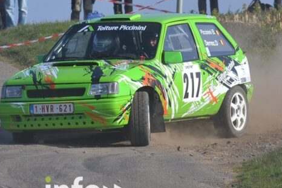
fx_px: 7483
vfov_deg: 1.4
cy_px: 49
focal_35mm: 955
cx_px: 87
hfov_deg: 2.2
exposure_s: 1/1600
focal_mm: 290
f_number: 6.3
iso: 400
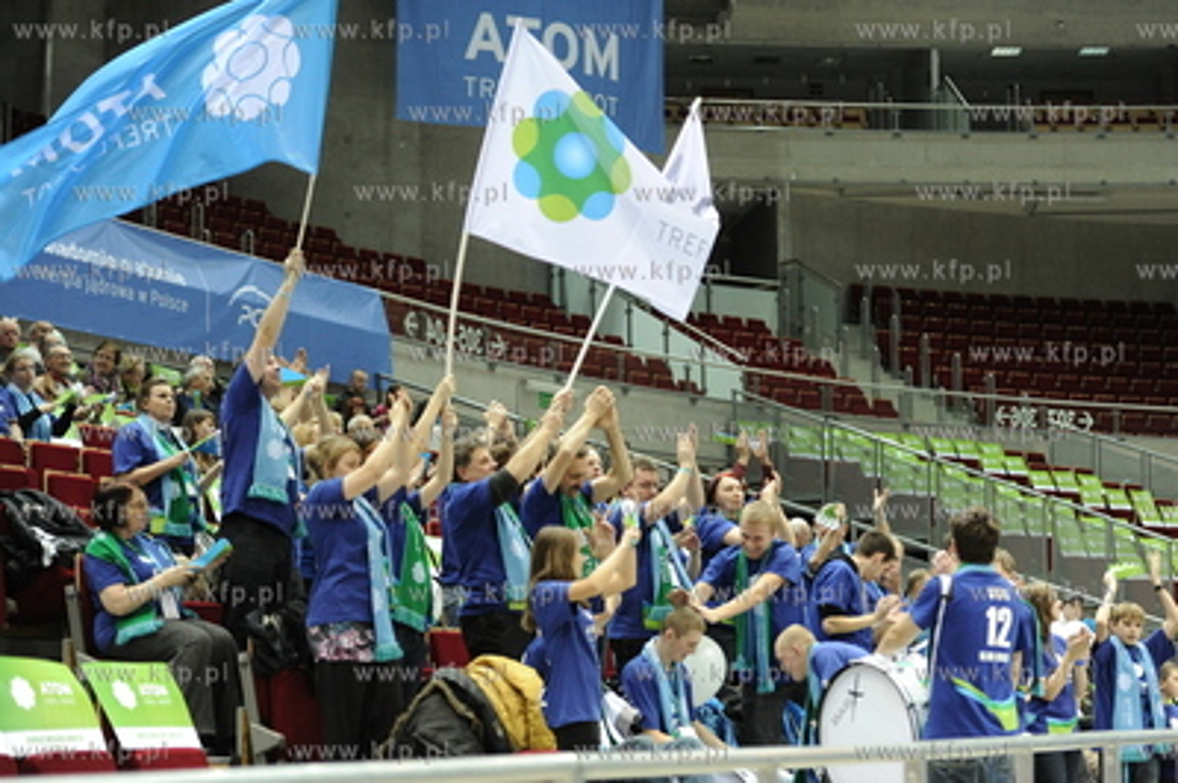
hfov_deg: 26.0
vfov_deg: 17.5
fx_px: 2550
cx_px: 589
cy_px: 392
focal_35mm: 78
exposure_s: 1/800
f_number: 2.8
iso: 4000
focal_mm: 78
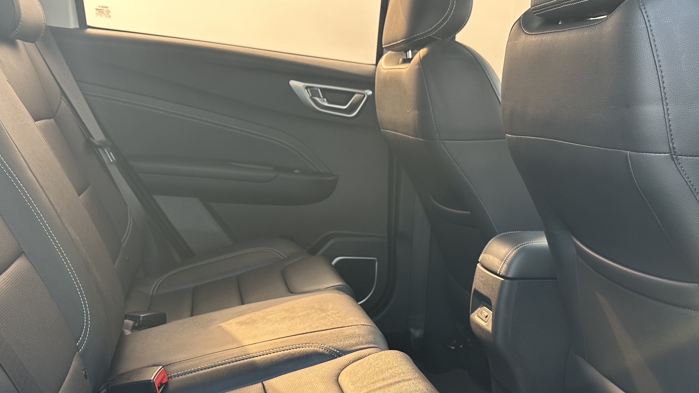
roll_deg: -1.3
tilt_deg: -16.2
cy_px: 289
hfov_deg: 52.8
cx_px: 368
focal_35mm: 38
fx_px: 704
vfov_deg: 30.7
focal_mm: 6.86
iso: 80
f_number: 1.78
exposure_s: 1/198
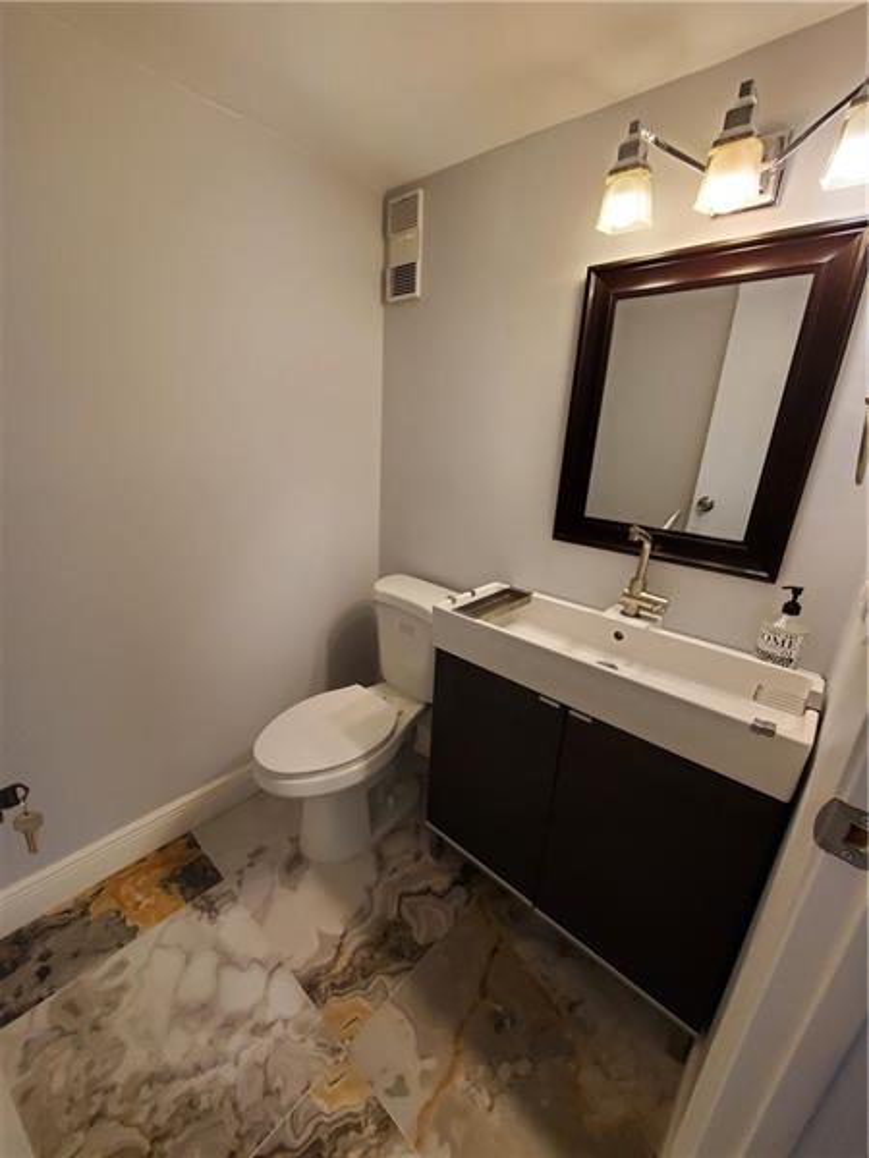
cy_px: 579
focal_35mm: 13
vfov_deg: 106.2
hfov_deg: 89.9
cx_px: 434
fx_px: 435
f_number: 2.2
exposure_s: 1/59
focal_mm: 1.8
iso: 200
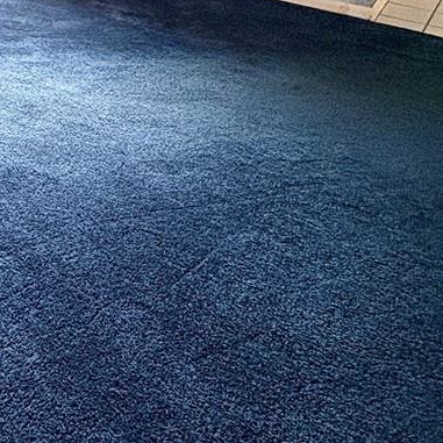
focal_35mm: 52
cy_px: -74
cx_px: -147
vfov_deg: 28.9
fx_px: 753
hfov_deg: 27.0
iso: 200
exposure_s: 1/99
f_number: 2.2
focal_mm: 2.22
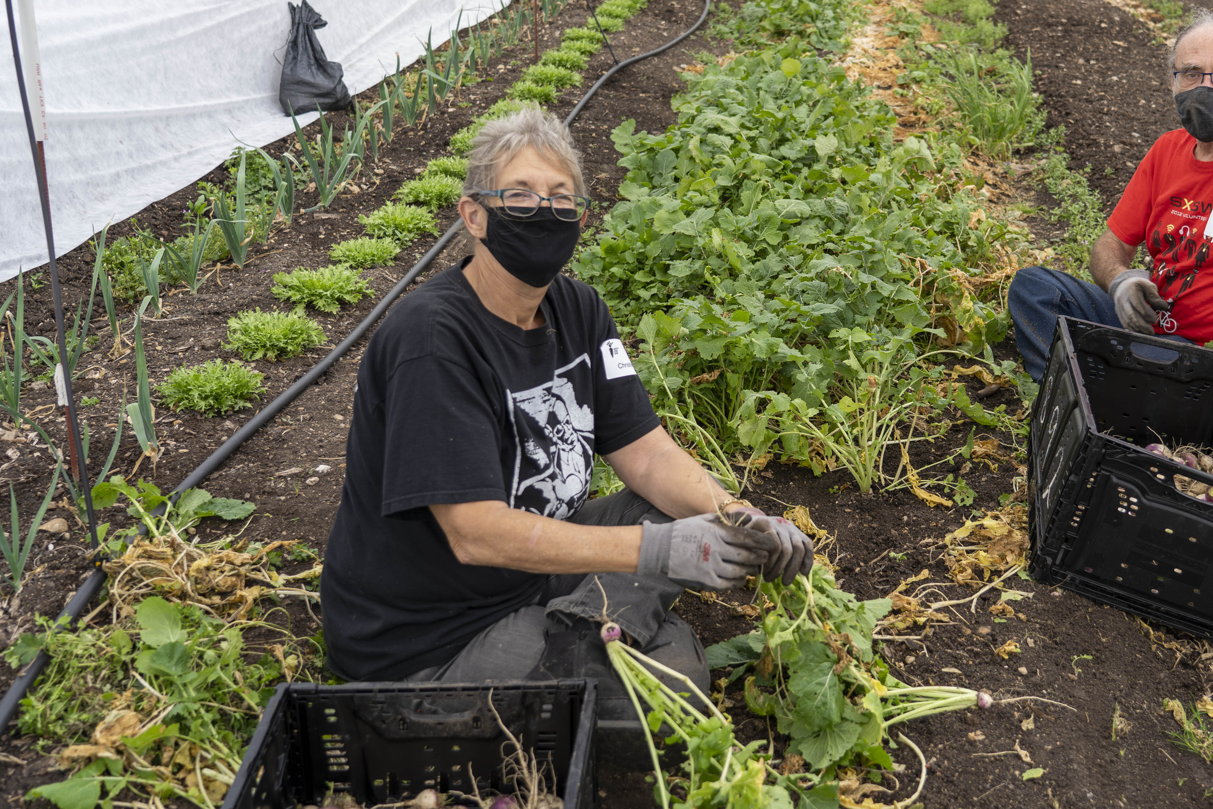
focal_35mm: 42
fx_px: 1415
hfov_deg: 45.9
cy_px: 320
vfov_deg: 31.8
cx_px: 780
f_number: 4
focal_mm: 32
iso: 64
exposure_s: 1/160
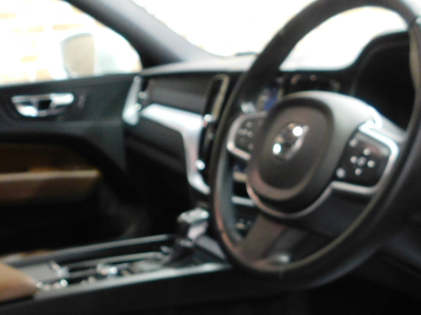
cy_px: 251
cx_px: 173
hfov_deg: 40.3
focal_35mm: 47
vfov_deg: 30.2
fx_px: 572
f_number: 3
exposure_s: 1/10
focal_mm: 4
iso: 400
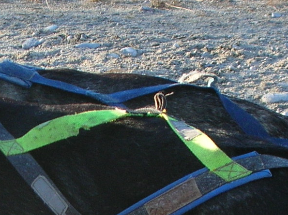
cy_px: 354
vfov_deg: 5.9
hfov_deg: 7.9
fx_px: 2078
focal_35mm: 250
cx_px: 5
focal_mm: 10.9
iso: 50
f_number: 3.7
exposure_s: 1/101
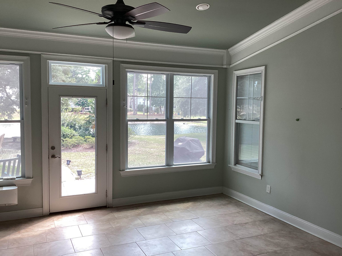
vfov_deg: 45.4
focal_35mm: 31
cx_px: 171
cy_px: 128
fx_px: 306
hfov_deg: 58.4
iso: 64
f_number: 2.4
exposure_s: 1/50
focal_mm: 3.3
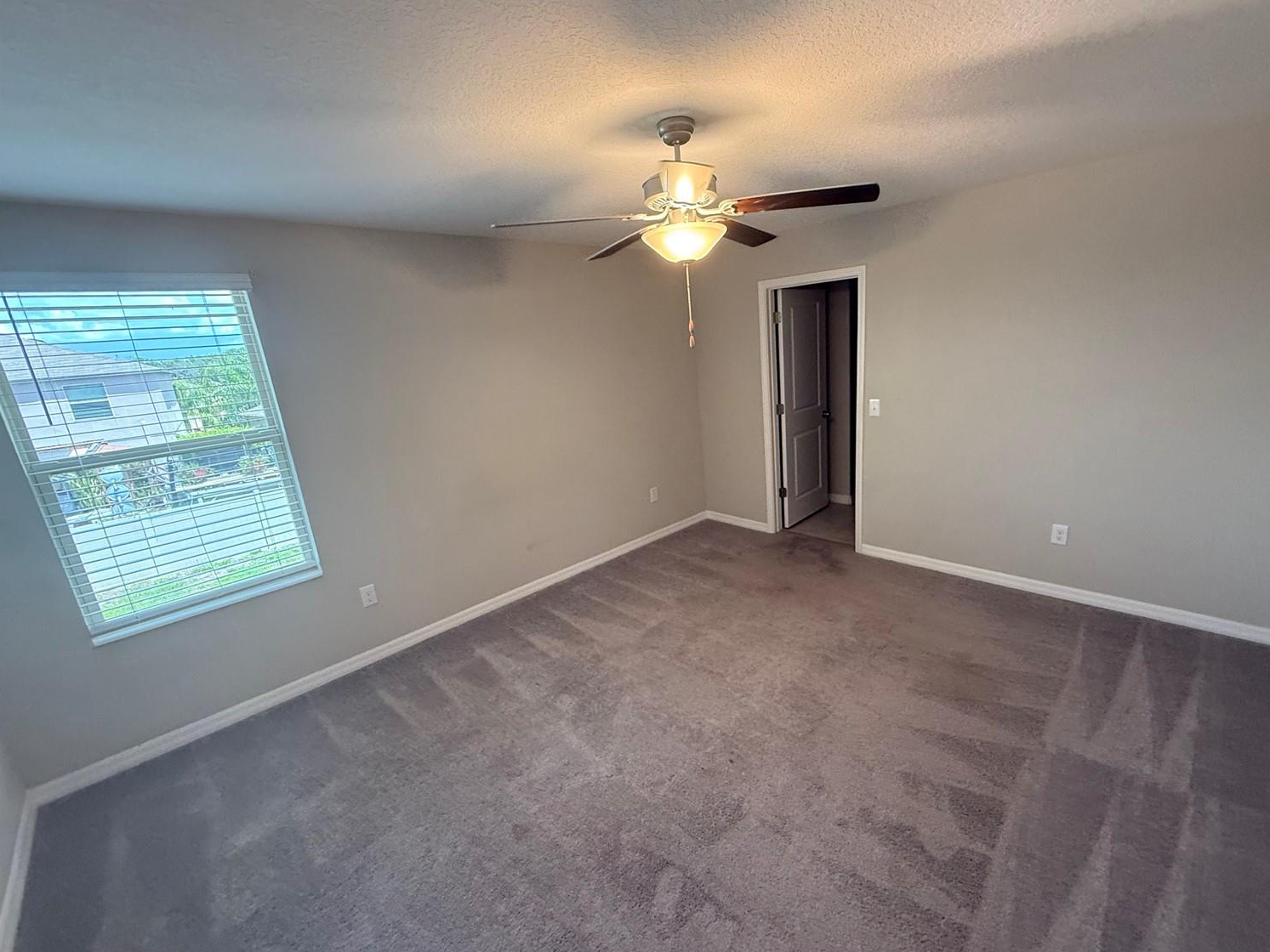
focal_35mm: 15
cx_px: 675
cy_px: 481
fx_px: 550
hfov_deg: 98.0
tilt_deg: -13.4
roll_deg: +5.8
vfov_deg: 81.8
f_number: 2.2
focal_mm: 2.22
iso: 400
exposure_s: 1/60
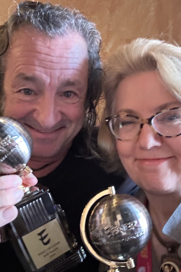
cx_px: 92
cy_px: 138
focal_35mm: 32
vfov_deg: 58.7
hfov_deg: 41.1
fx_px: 241
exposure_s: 1/15
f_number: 1.9
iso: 1000
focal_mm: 2.69
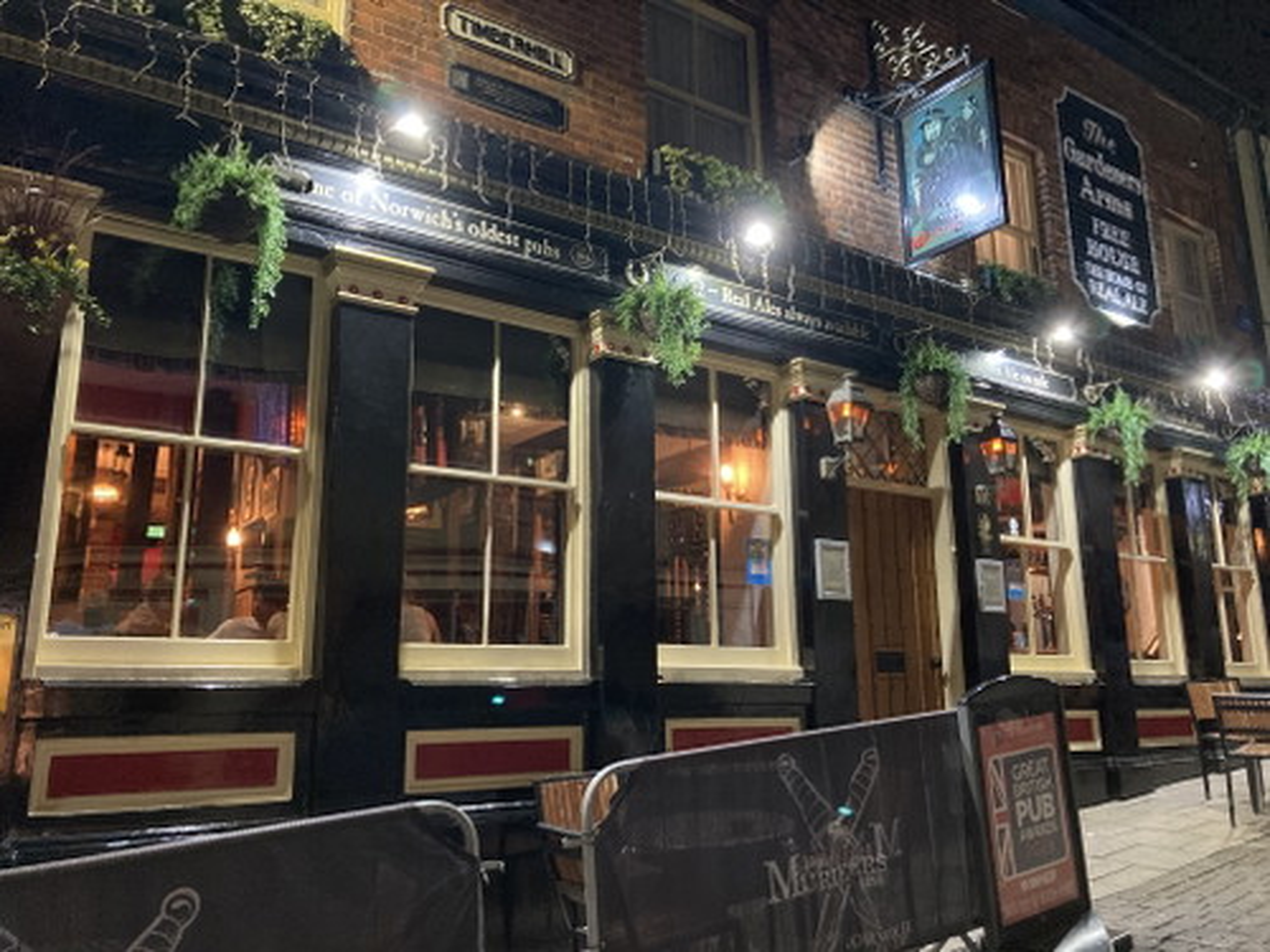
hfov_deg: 63.4
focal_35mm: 28
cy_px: 476
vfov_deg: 49.7
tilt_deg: +12.5
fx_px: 1027
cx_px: 635
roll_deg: -0.7
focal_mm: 3.99
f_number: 1.8
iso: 500
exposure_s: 1/25
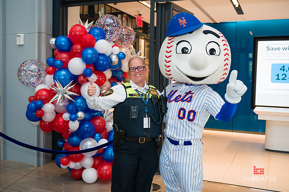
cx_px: 144
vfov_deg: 35.0
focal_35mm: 38
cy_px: 96
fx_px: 305
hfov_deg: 50.7
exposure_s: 1/200
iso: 500
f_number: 4
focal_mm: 38
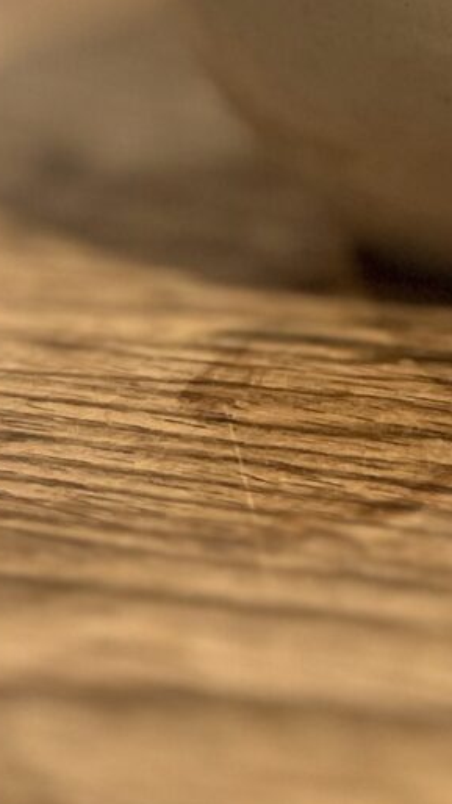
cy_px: -502
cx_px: 629
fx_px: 3005
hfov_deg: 8.5
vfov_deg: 14.0
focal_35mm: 141
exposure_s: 1/60
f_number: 1.6
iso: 250
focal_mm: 5.1
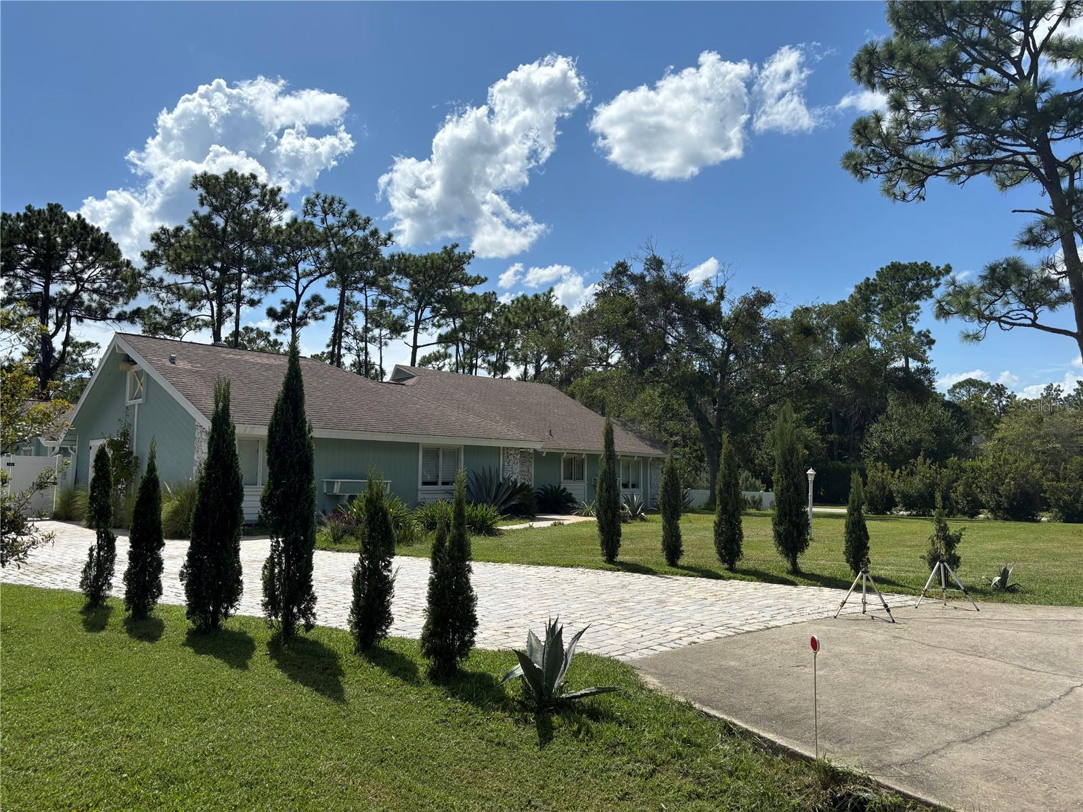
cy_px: 406
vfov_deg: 53.1
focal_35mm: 26
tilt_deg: +5.7
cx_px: 542
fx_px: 813
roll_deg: -0.3
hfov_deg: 67.3
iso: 50
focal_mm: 5.96
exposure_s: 1/5348
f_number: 1.6
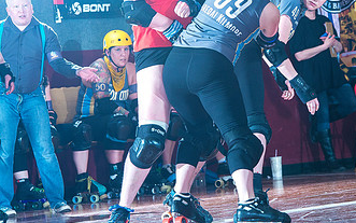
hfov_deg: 8.4
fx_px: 2426
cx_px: 258
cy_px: 81
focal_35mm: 250
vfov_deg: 5.3
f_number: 7.1
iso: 800
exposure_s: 1/160
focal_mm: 140
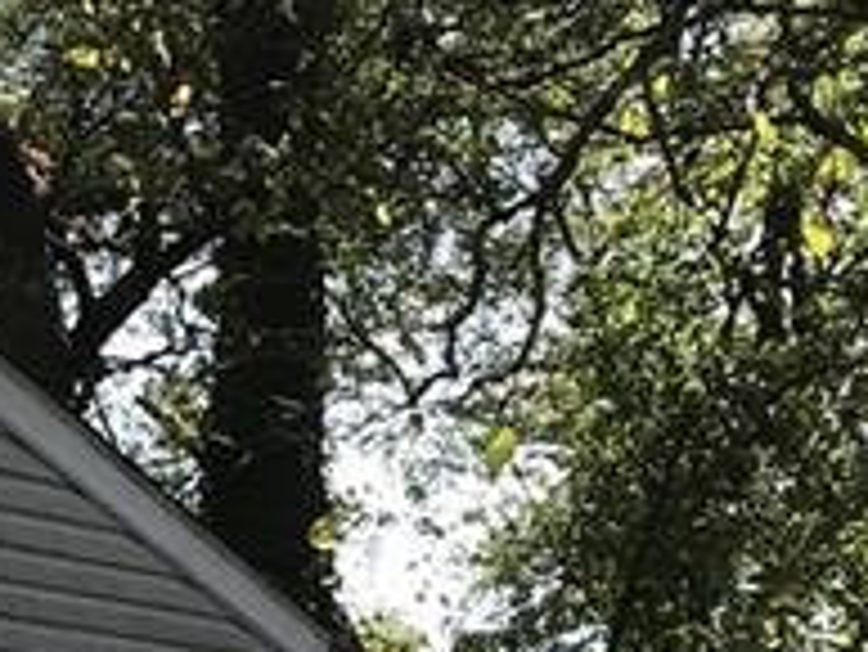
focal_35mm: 116
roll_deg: -1.4
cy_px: 1129
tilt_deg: -2.2
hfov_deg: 15.5
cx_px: -459
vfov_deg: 11.9
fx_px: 2911
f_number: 1.8
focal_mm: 3.99
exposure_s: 1/573
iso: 20
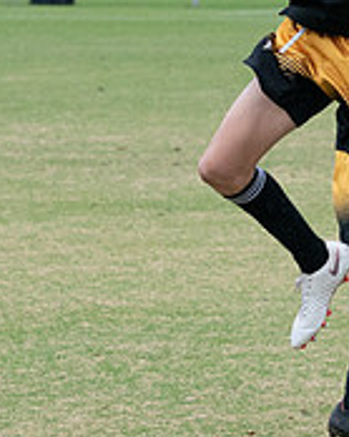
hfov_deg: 3.0
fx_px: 6707
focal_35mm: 519
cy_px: 309
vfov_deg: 3.7
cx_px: 398
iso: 2500
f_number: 5.6
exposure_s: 1/800
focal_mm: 100
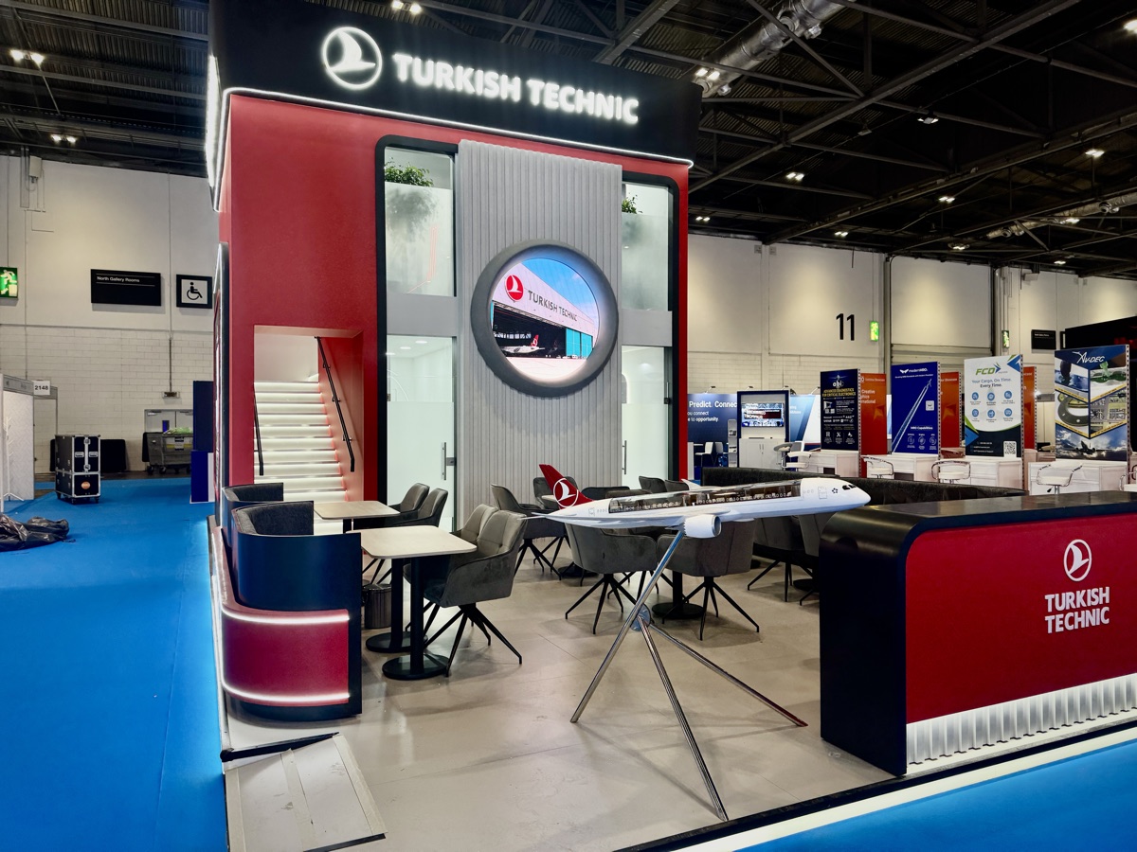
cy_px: 426
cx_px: 568
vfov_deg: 56.8
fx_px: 788
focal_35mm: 24
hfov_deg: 71.6
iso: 100
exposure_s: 1/100
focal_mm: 6.76
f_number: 1.78
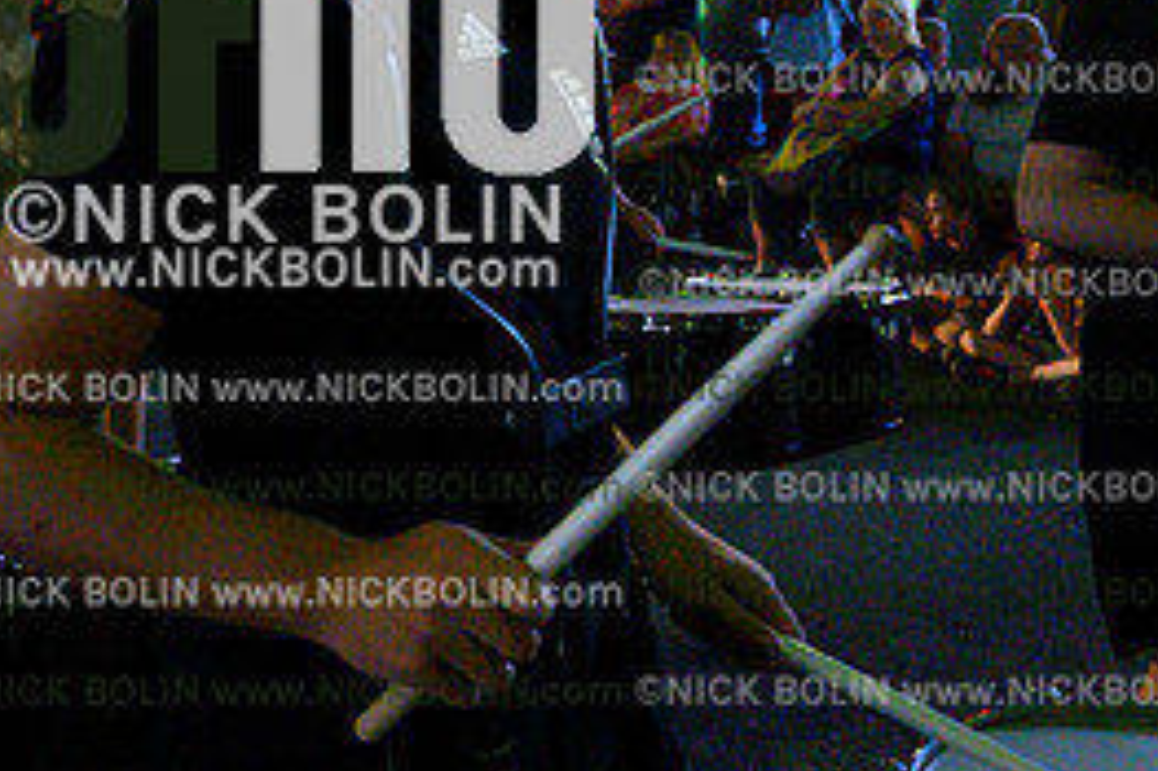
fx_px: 1704
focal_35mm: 53
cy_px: 79
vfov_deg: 24.7
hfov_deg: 36.6
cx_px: 282
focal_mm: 24
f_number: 4
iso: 32000
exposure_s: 1/400
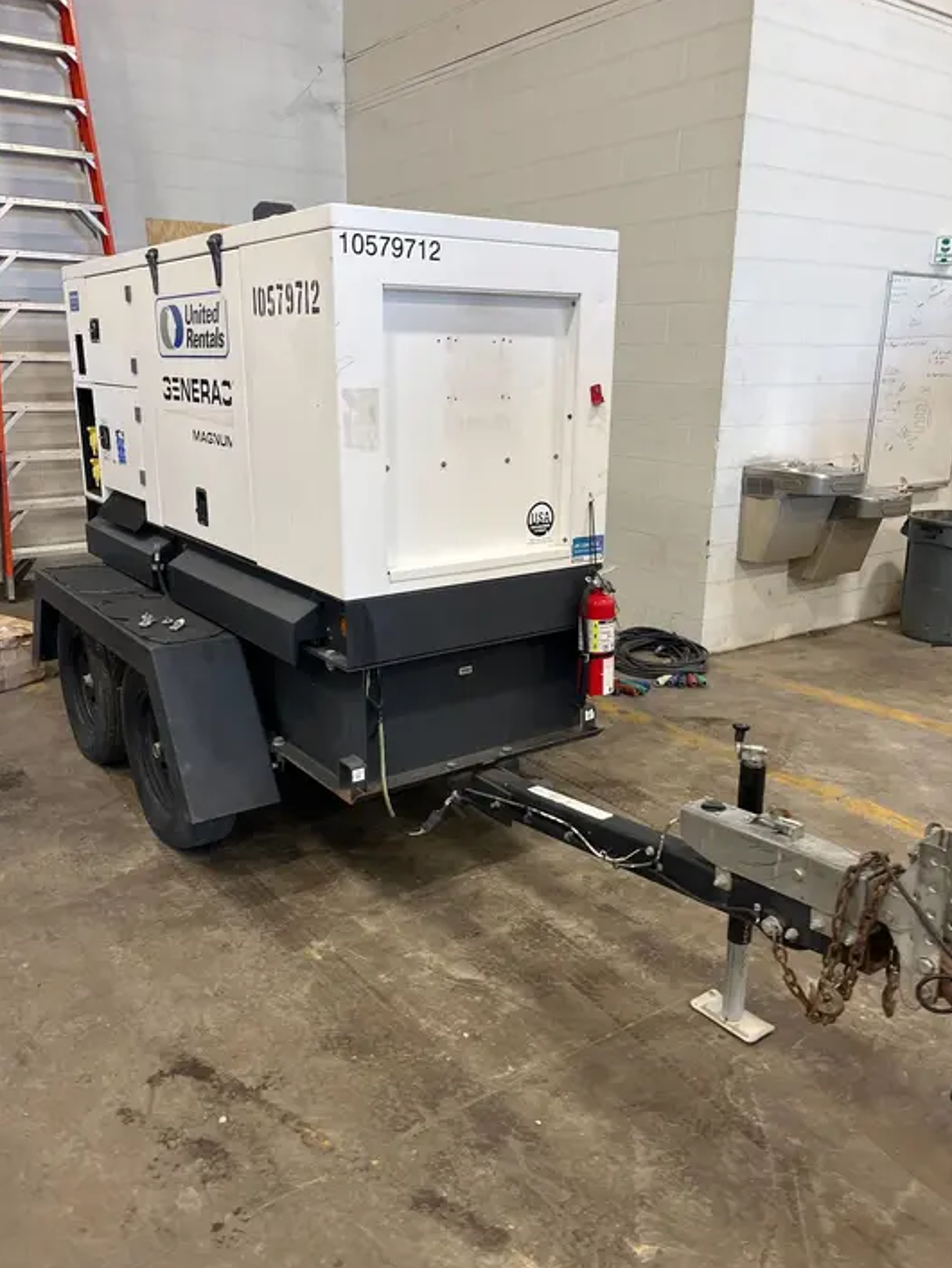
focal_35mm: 27
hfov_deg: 51.4
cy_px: 649
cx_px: 467
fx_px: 989
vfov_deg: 65.3
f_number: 1.6
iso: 125
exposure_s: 1/120
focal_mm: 5.1
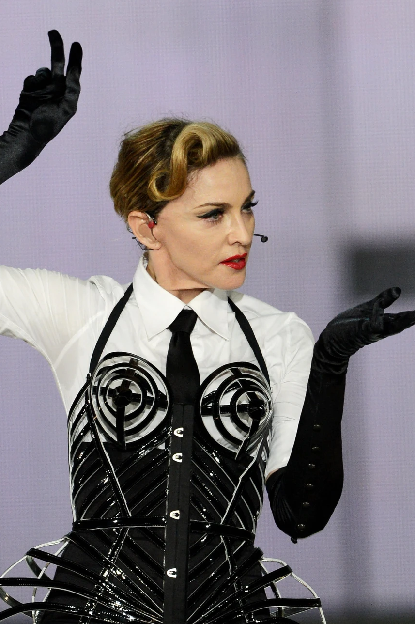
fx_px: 16136
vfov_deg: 2.2
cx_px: 158
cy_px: 398
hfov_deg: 1.5
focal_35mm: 932
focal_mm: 600
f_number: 6.3
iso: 2500
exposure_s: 1/800
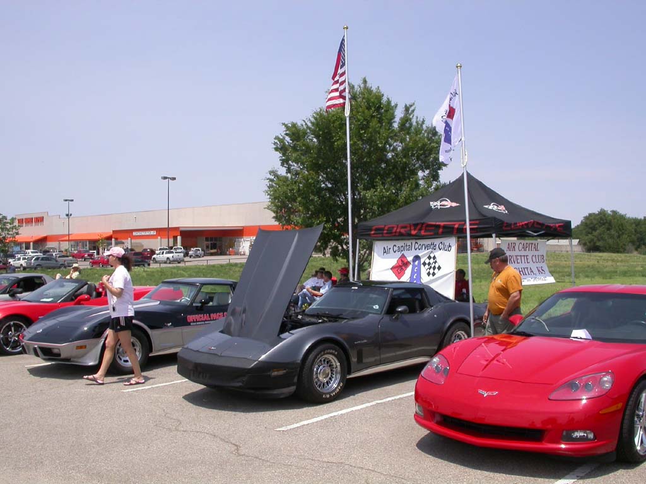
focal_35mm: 38
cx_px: 323
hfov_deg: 49.0
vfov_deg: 37.7
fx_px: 709
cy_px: 242
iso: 100
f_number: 7.5
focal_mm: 7.85
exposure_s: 1/324
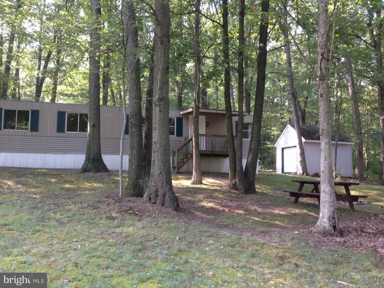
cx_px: 192
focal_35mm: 33
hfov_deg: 55.4
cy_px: 144
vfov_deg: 42.9
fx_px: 366
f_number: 2.4
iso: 50
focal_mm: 4.13
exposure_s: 1/60
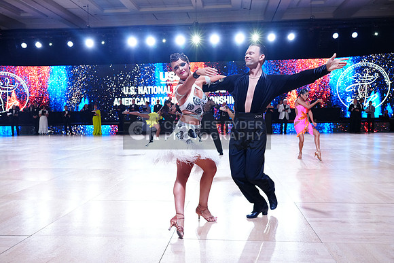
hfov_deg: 61.9
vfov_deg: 43.6
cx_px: 197
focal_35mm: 30
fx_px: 328
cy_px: 132
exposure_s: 1/500
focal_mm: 30
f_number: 4.5
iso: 2000
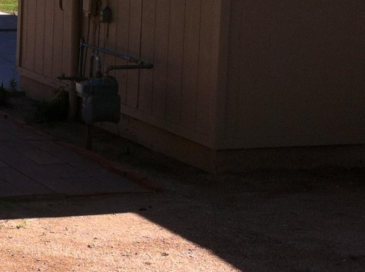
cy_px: 34
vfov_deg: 12.6
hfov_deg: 15.3
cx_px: -230
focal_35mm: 116
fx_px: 1221
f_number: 2.8
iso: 80
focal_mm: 3.85
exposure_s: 1/914
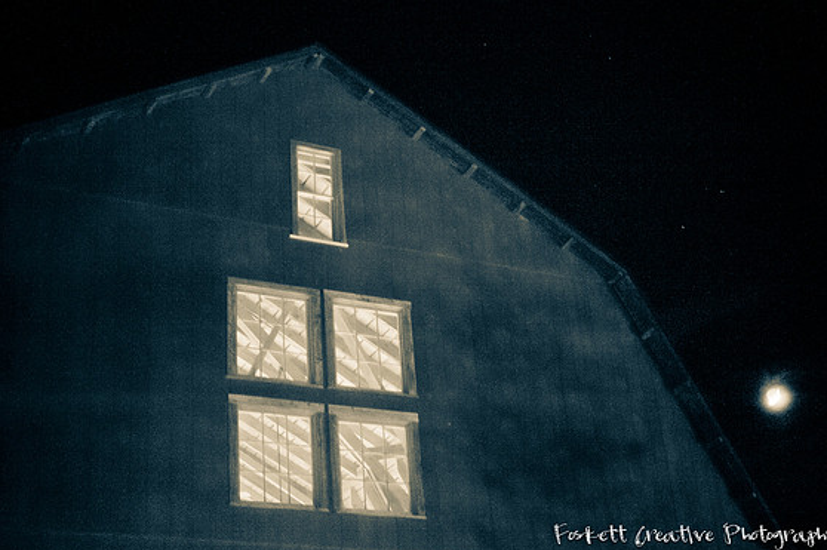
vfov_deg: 25.9
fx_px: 1193
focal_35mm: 52
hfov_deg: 38.2
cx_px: 416
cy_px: 274
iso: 8000
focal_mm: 50
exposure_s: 1/30
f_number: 1.4
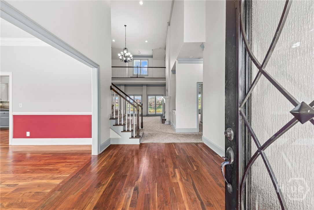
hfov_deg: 112.6
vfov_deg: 90.0
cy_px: 105
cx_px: 157
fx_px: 105
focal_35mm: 12
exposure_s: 1/3
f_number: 11
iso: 200
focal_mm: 12
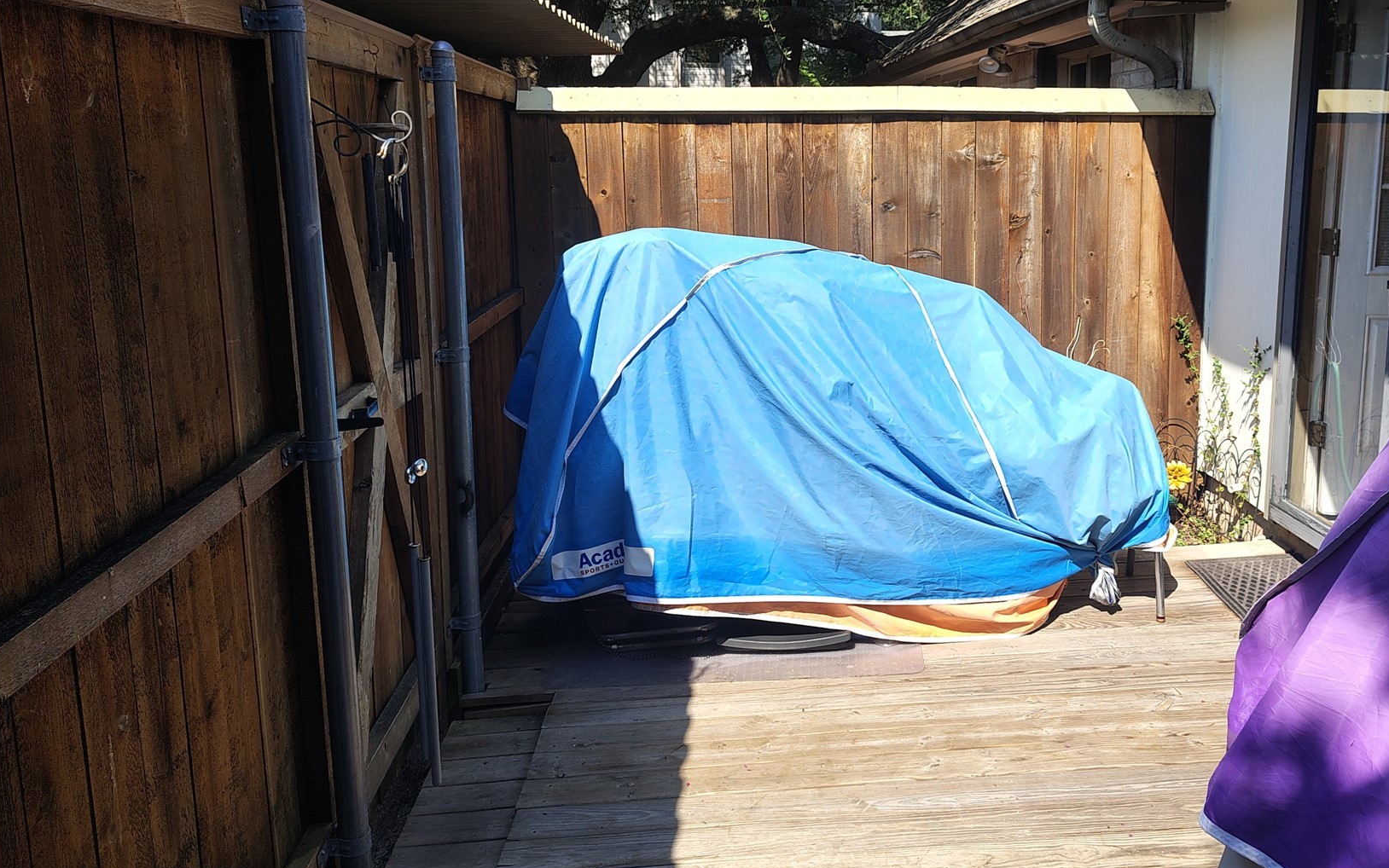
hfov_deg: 59.1
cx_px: 848
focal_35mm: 32
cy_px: 354
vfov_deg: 39.3
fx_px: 1212
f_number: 1.8
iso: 100
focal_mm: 5.56
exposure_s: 1/873
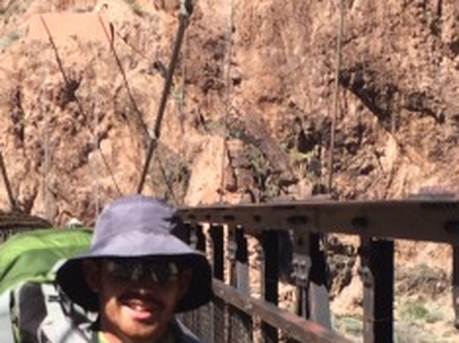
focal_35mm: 127
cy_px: 425
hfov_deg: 15.4
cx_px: 96
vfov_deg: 11.4
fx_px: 1682
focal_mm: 4.15
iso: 32
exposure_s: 1/1282
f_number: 2.2
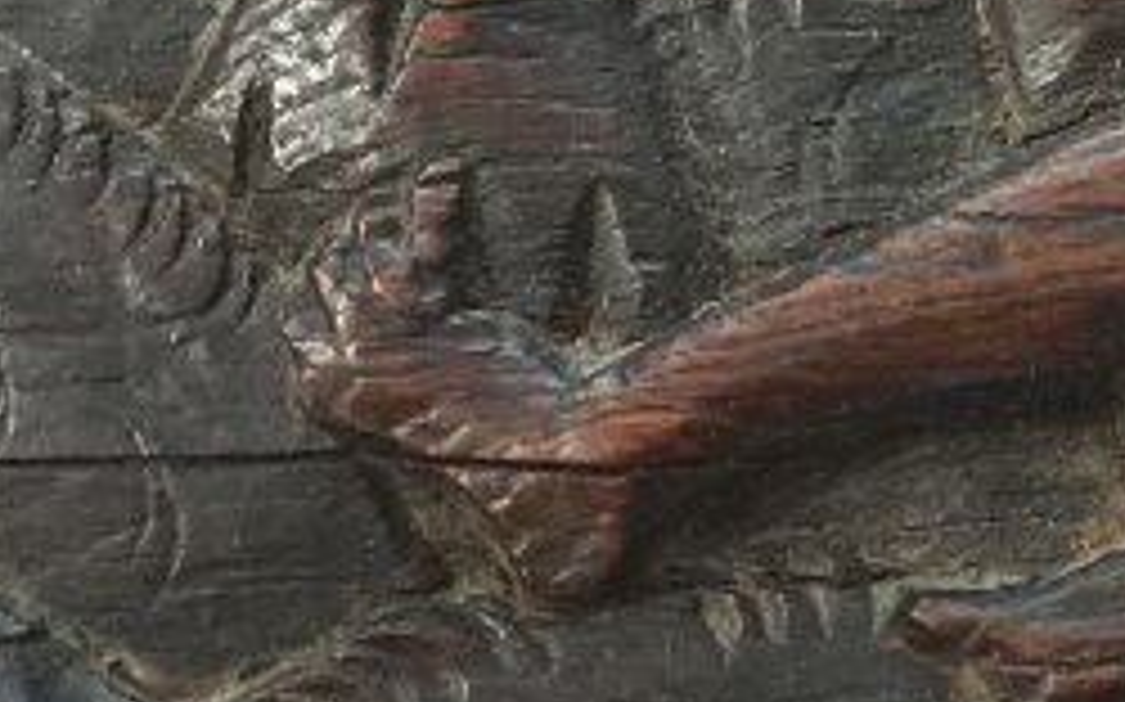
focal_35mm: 122
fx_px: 3739
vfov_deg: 10.6
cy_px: 14
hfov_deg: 16.3
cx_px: 1418
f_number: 1.8
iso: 500
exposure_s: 1/25
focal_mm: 5.23
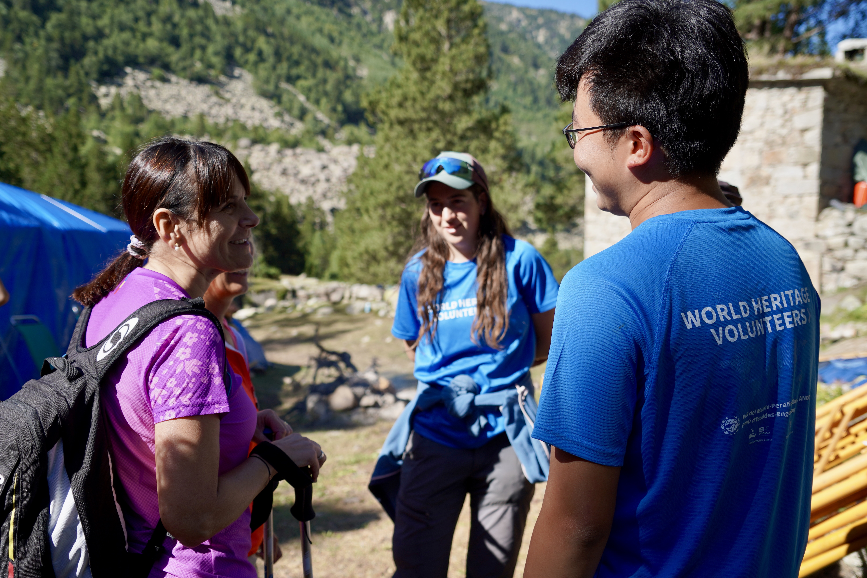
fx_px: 843
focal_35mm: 35
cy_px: 289
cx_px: 434
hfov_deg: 54.4
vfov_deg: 37.9
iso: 100
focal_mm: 35
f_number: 4.5
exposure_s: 1/500
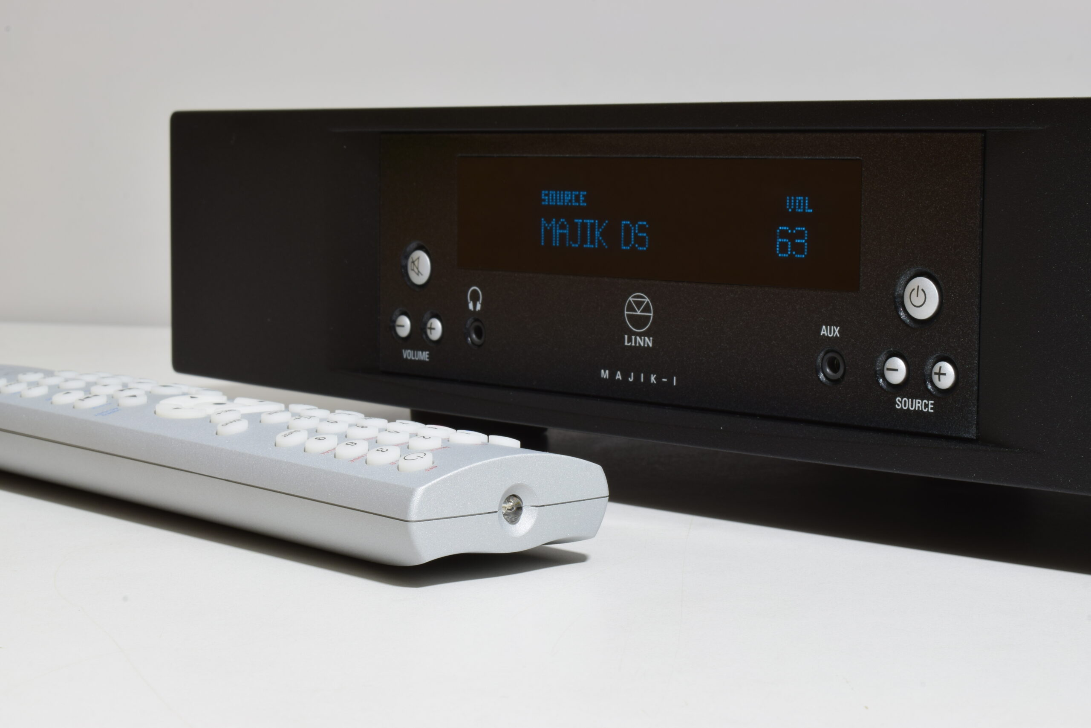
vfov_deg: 18.9
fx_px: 2182
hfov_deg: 28.1
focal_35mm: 72
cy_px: 364
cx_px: 546
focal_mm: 48
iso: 100
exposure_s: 5
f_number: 25
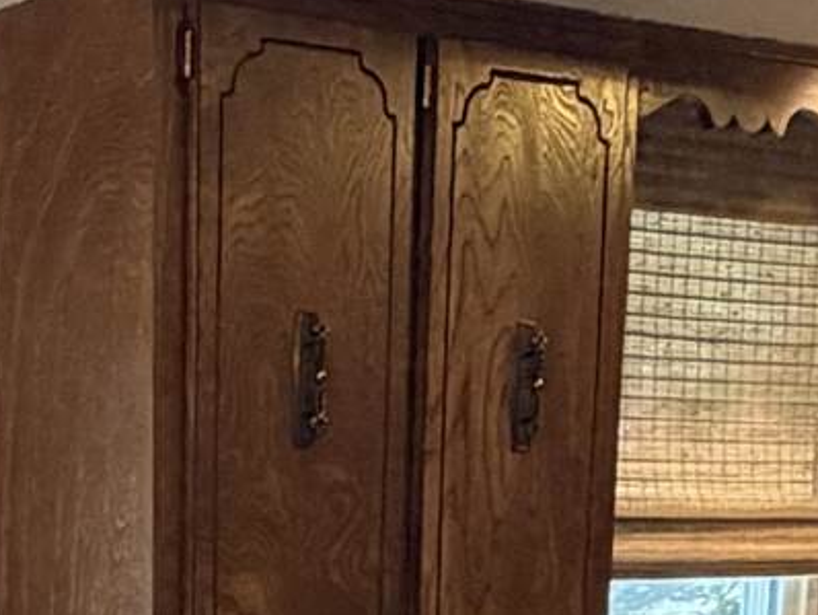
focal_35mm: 108
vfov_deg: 11.4
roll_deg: +2.1
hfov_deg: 17.5
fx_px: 2554
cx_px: -127
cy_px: 1481
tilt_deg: -18.2
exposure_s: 1/120
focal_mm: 2.22
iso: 200
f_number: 2.2
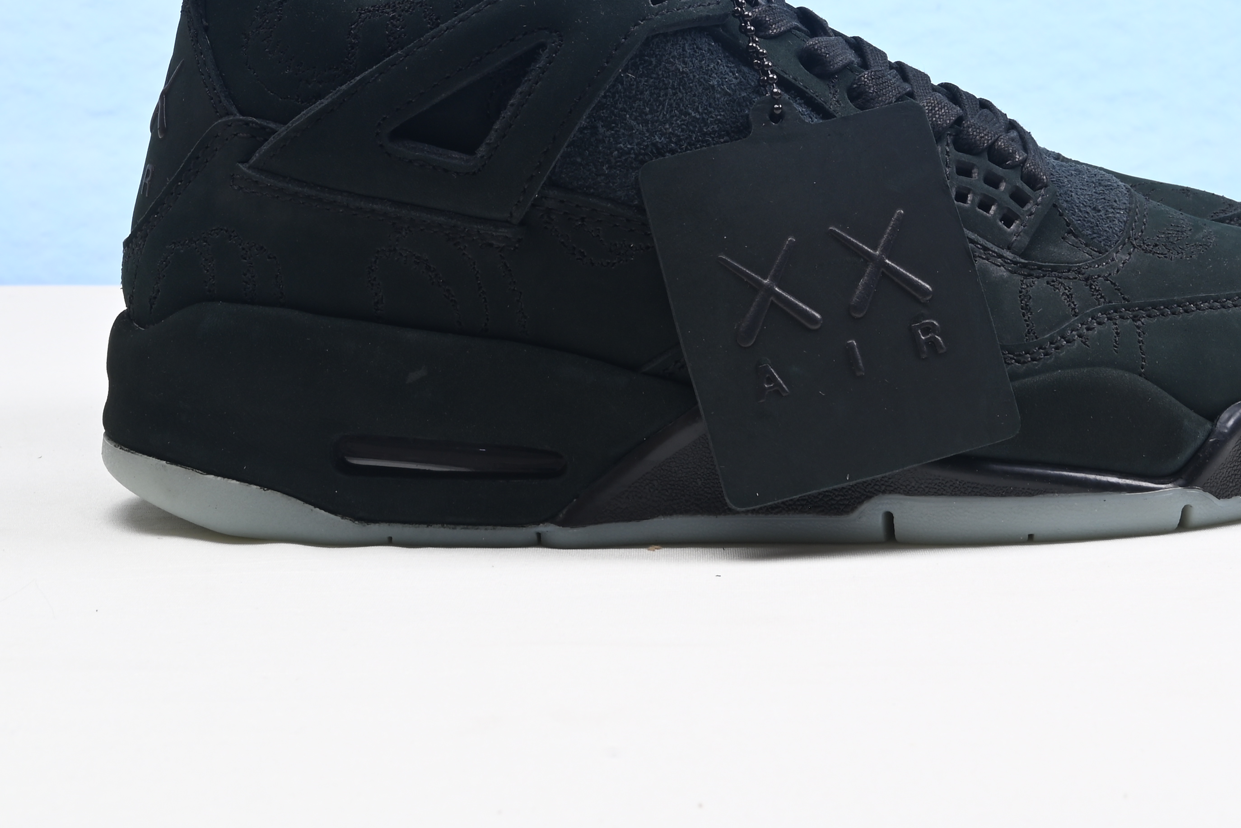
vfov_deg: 16.4
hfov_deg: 25.0
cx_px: 788
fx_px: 2793
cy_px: -45
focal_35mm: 81
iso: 100
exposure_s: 1/2
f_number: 16
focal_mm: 37
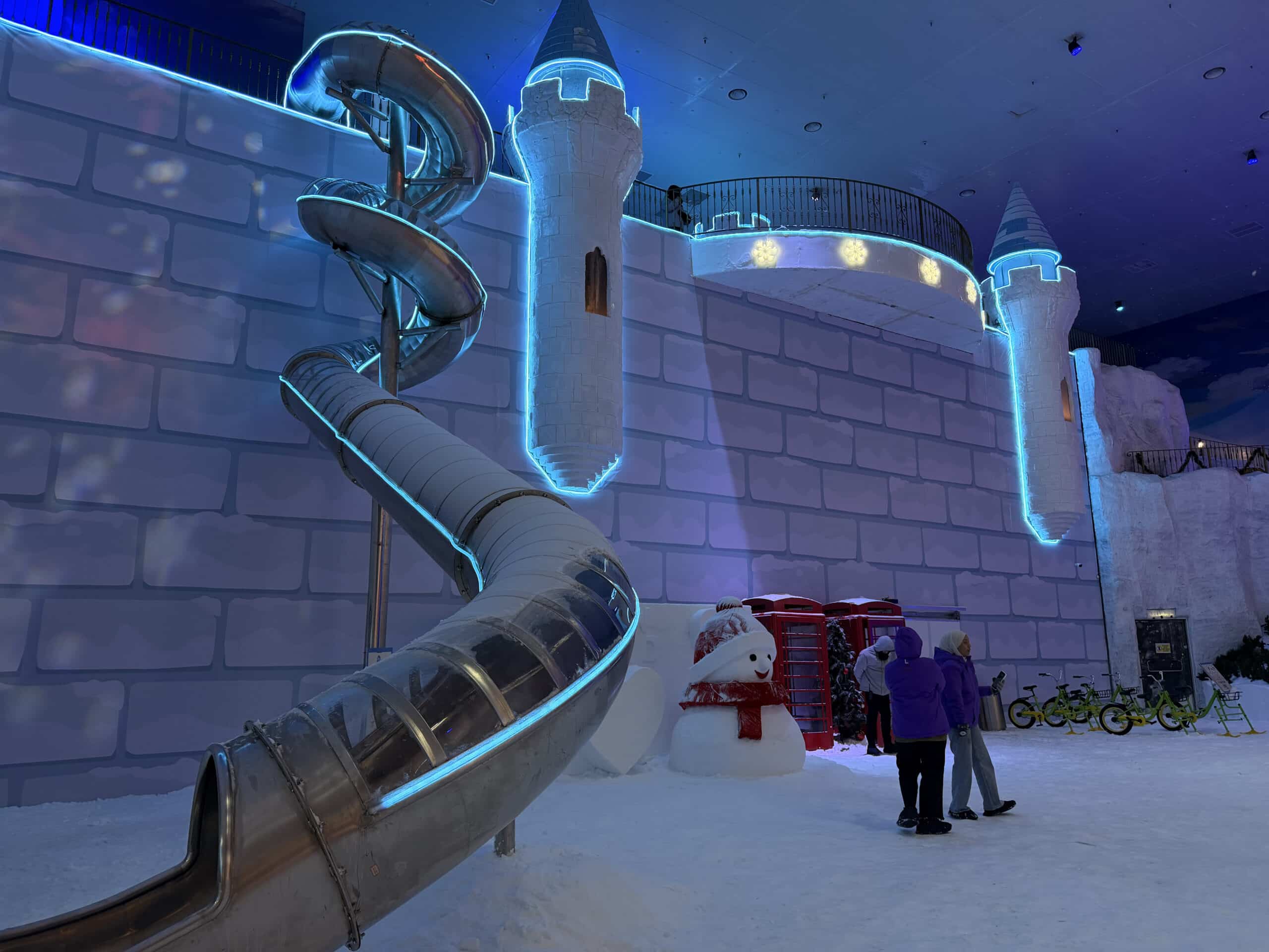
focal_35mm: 24
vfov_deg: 56.8
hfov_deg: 71.6
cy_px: 476
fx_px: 880
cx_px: 634
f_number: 1.78
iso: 160
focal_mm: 6.76
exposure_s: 1/100
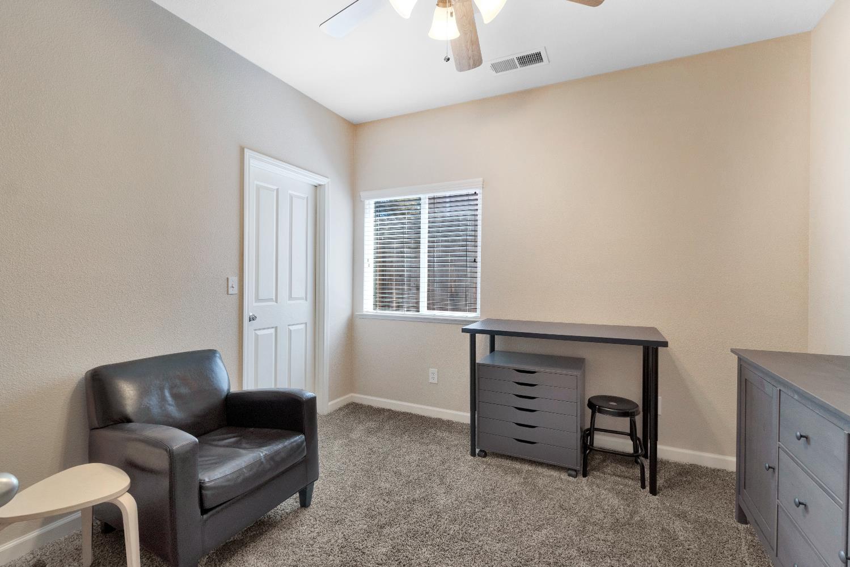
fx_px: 354
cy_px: 284
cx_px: 425
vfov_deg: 77.3
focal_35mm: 15
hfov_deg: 100.4
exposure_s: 1/25
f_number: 8
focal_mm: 10
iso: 400
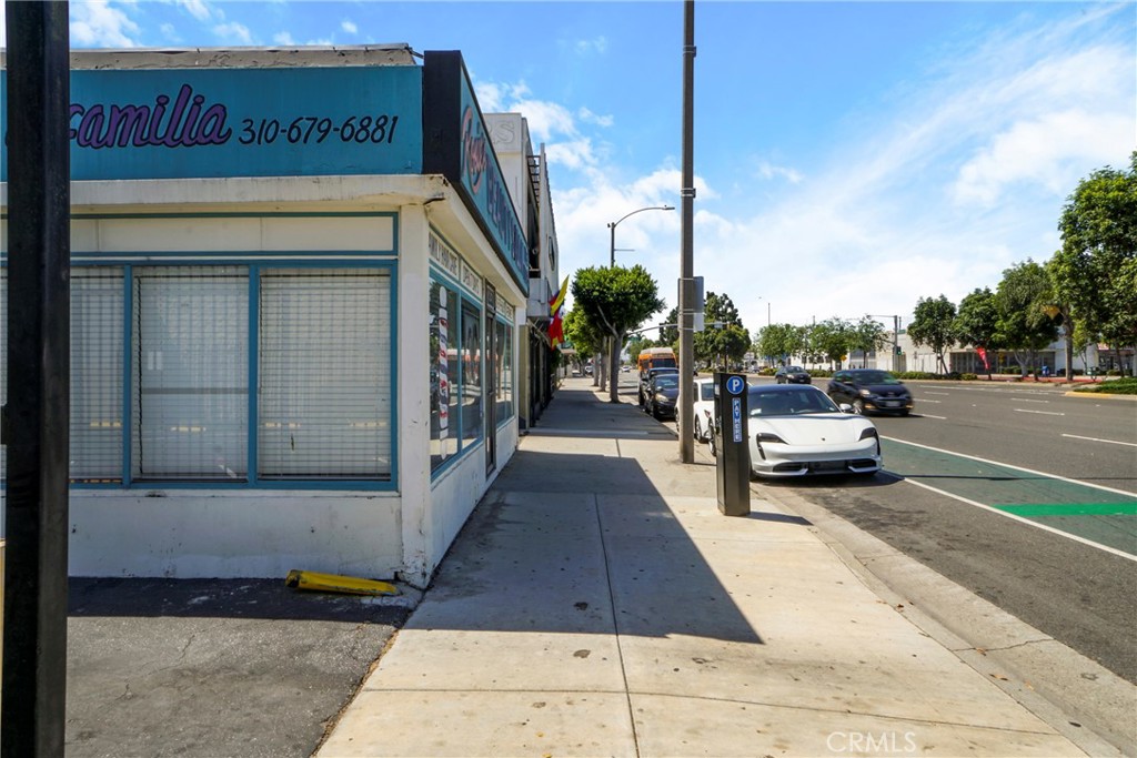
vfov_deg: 59.5
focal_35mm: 21
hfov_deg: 81.2
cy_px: 379
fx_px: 663
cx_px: 568
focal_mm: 14
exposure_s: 1/40
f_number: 22
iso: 100
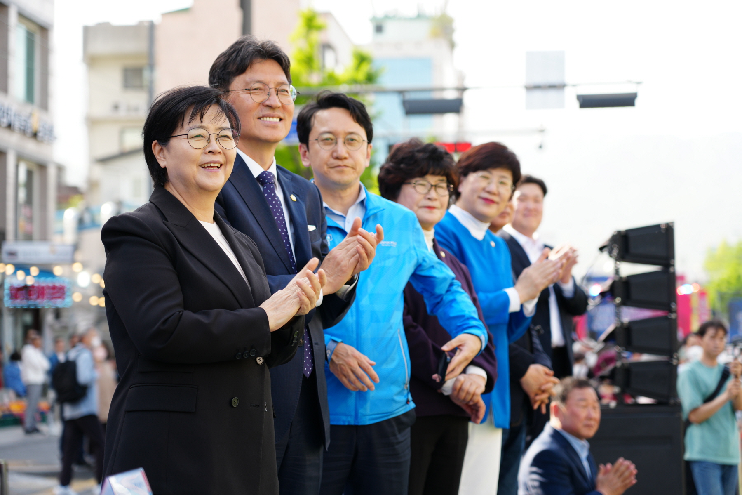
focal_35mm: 93
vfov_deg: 14.7
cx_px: 371
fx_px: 1917
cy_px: 248
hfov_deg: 21.9
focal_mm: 93
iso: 160
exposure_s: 1/200
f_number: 4
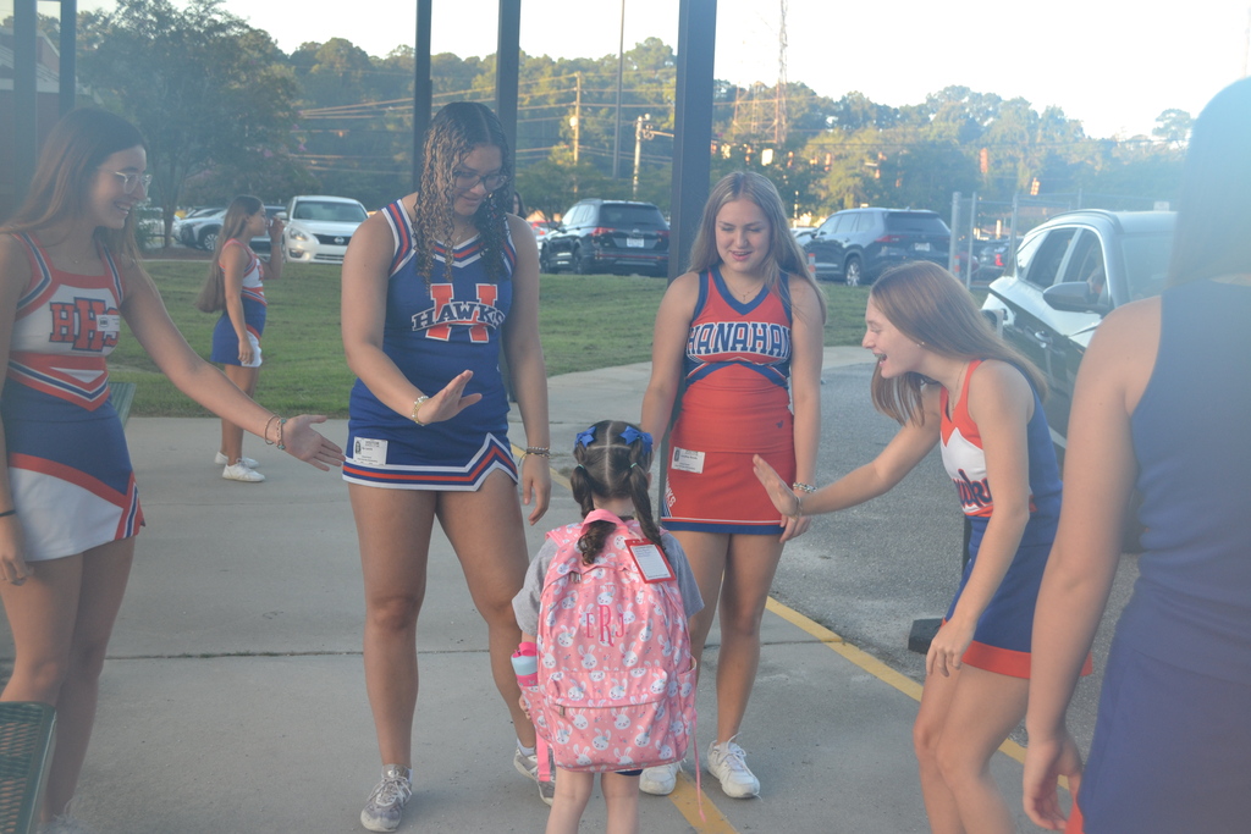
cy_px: 417
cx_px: 626
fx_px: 1564
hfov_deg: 43.6
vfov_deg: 29.9
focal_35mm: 45
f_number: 5.6
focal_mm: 30
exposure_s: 1/125
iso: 400
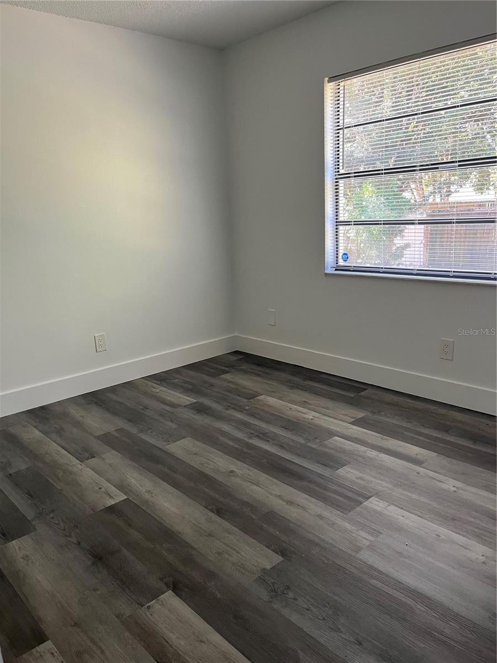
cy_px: 332
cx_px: 248
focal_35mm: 26
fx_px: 498
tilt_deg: -15.0
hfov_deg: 53.1
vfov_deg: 67.3
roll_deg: +2.8
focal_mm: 5.1
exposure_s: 1/77
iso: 125
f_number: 1.6
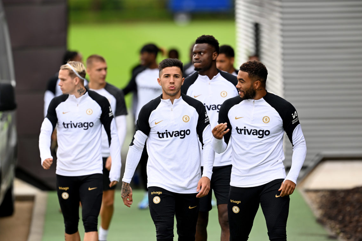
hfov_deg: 5.2
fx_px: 4022
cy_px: 120
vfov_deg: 3.4
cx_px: 181
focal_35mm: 400
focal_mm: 400
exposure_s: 1/800
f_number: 4
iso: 640
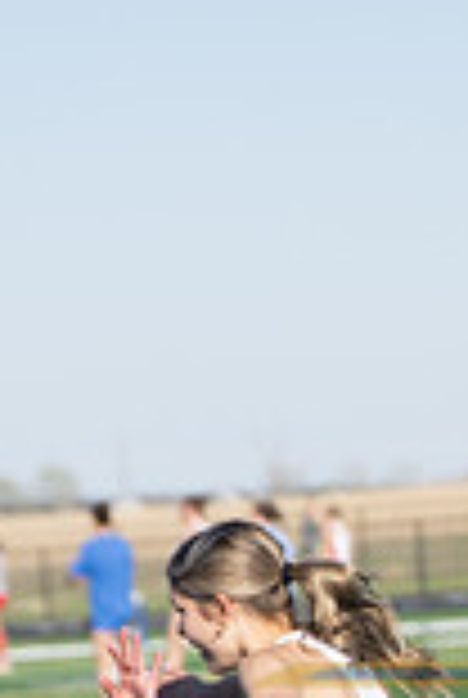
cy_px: 950
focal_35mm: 304
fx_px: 5901
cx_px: 342
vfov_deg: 6.7
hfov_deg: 4.5
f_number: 3.2
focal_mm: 70
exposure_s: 1/1250
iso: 100
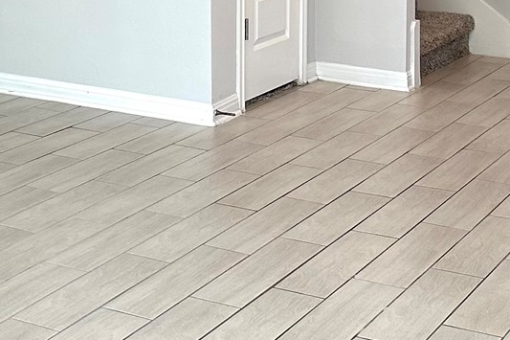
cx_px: -47
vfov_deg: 13.5
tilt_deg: -2.0
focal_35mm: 96
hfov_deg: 20.3
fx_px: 1360
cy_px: -151
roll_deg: -0.2
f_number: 1.78
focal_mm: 6.86
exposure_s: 1/120
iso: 160
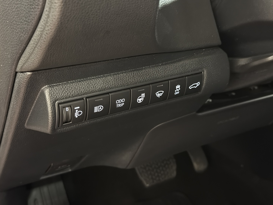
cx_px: 136
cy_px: 102
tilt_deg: -17.9
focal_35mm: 48
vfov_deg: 30.3
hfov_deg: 39.7
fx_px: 379
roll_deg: +1.4
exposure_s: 1/12
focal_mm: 6.76
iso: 800
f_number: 1.78
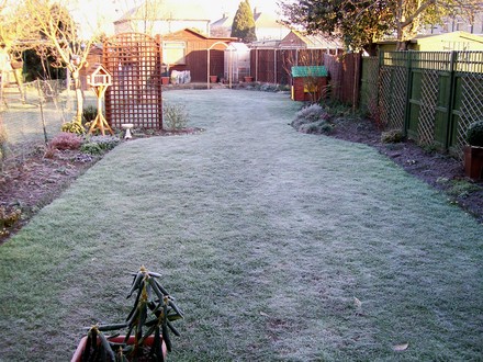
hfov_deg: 51.4
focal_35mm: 36
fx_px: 502
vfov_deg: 39.7
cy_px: 181
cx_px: 242
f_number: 2.7
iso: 80
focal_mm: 6
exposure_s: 1/107
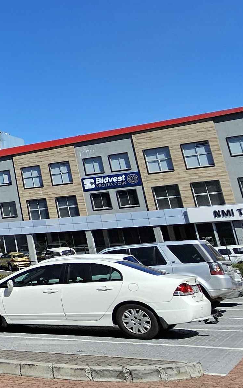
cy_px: 118
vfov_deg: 42.7
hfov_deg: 17.8
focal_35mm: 46
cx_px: -262
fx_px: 487
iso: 50
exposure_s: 1/2497
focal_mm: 2.2
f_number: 2.2
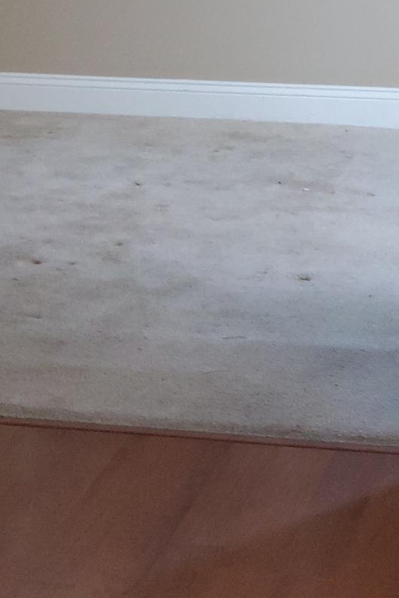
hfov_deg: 9.9
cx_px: 133
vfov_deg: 14.6
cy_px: 45
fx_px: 2312
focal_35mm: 139
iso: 400
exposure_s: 1/24
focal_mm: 6
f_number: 2.4
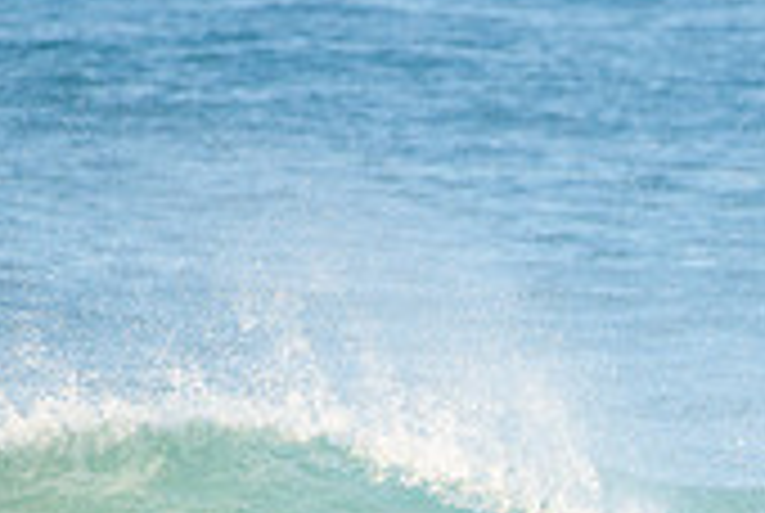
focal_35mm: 1705
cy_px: 731
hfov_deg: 1.2
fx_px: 36294
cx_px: 572
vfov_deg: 0.8
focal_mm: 500
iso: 360
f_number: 5.6
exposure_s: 1/1600
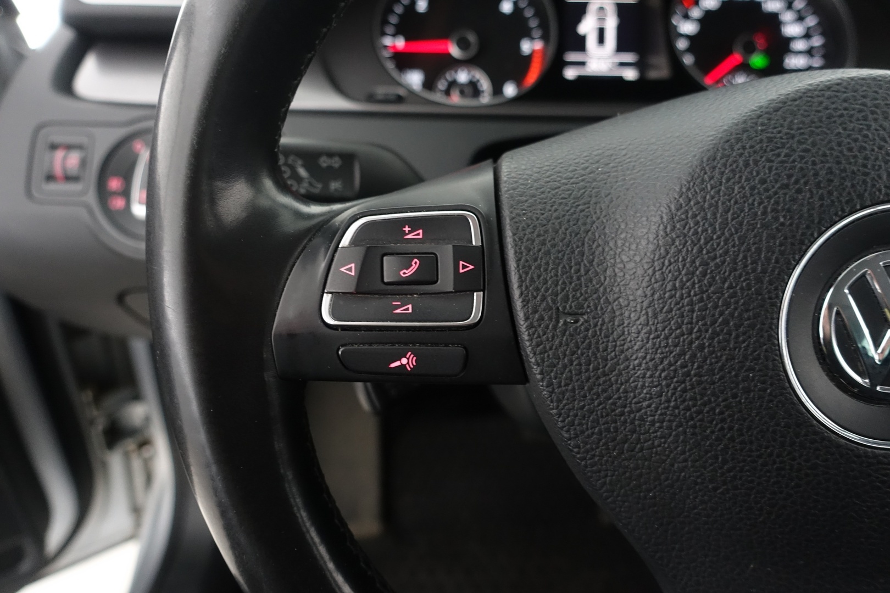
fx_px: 593
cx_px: 445
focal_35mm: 24
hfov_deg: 73.7
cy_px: 296
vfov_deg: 53.1
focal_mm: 8.8
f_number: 2.5
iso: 1000
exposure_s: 1/25
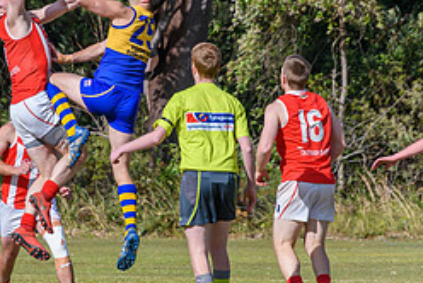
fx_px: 9893
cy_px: 90
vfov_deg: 1.6
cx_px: 73
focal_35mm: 841
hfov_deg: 2.4
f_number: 8
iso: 800
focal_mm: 240
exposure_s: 1/2500
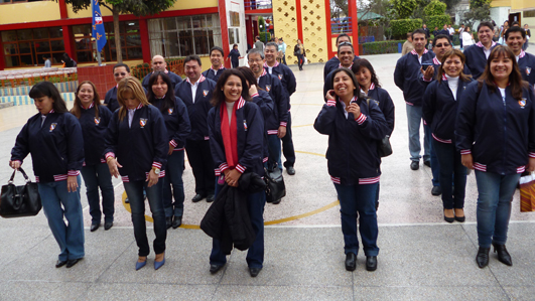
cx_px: 268
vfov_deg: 37.5
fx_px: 440
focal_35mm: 31
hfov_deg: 62.6
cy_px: 105
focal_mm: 5
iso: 100
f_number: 3.1
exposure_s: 1/320
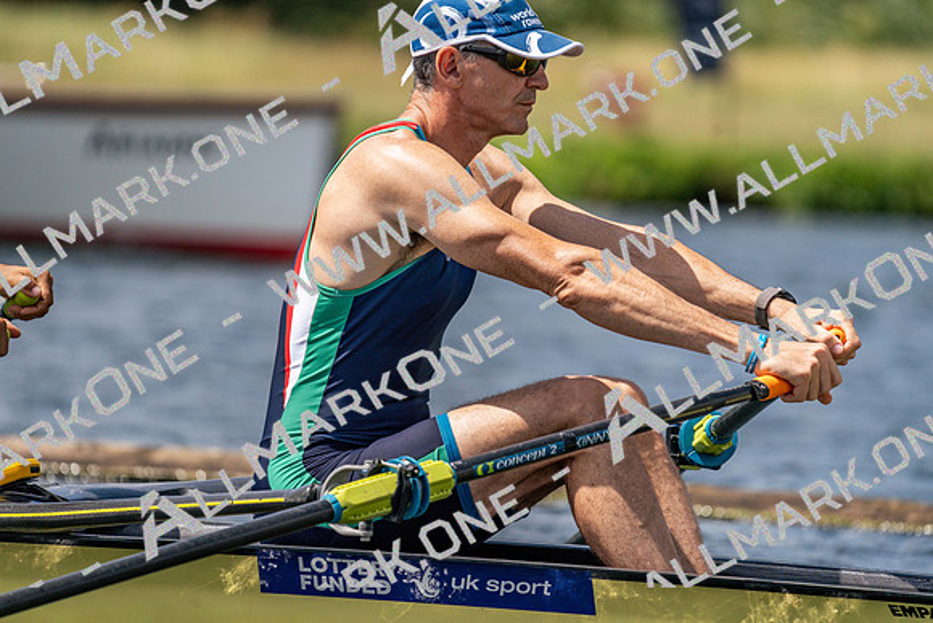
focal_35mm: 478
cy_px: 312
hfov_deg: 4.3
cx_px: 466
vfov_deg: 2.9
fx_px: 12390
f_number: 6.3
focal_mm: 478
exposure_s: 1/2000
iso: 320
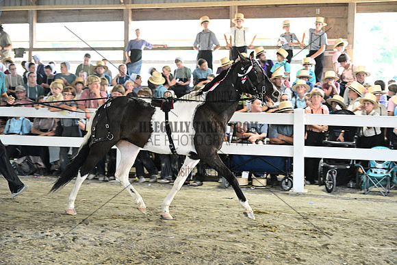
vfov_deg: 26.5
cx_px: 198
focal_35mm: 51
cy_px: 132
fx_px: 563
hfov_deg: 38.9
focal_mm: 51
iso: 6400
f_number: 4
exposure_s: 1/357
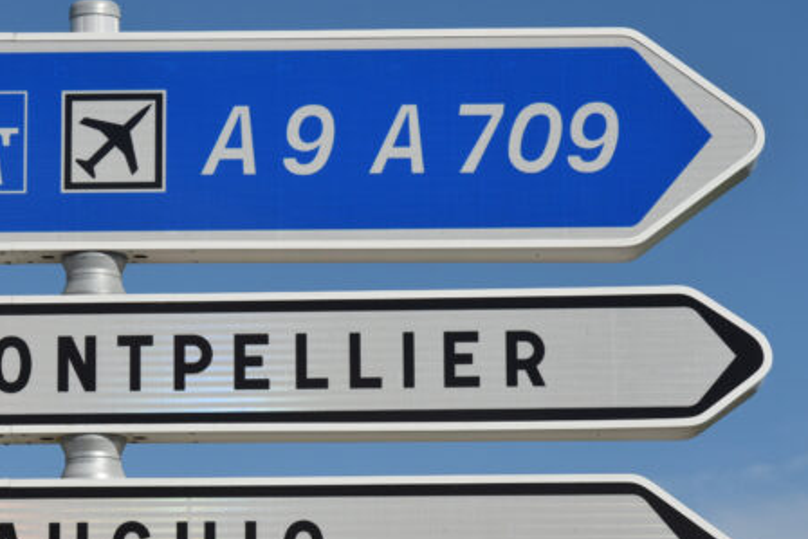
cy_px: 364
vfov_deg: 7.6
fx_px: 4041
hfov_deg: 11.4
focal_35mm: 180
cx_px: 242
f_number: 9
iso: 200
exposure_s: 1/1250
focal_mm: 70
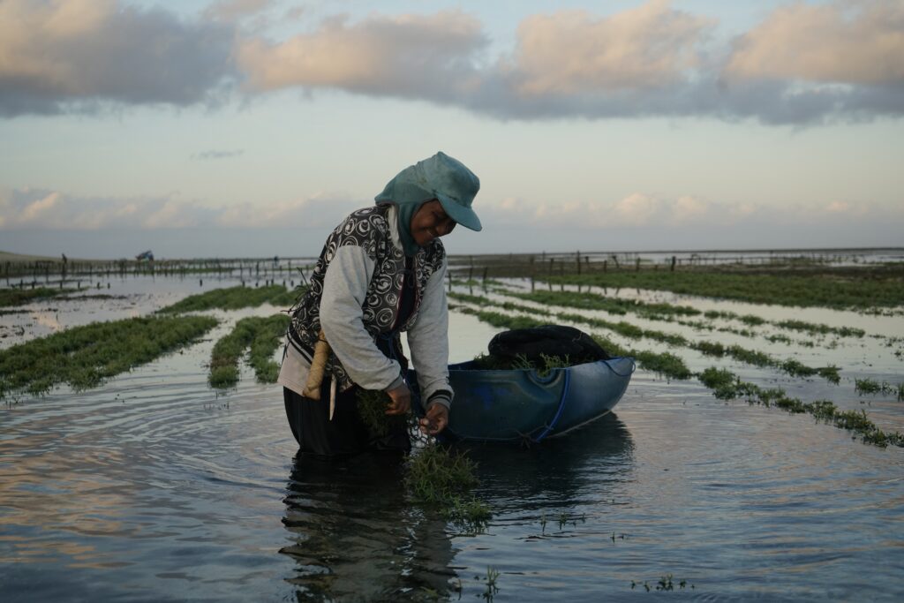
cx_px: 452
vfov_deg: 27.5
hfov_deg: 40.3
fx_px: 1231
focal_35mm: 49
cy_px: 302
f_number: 6.3
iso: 1000
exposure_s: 1/1000
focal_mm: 49
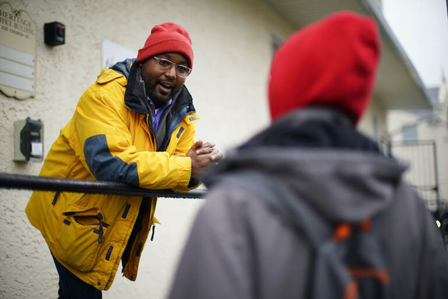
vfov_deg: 27.0
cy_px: 150
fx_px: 622
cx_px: 224
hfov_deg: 39.6
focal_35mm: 50
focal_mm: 50
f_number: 1.3
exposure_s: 1/500
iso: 320
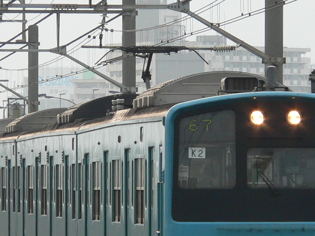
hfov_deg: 3.2
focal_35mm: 621
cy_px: 186
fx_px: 5652
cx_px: 129
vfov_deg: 2.4
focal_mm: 38.7
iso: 100
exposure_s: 1/200
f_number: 4
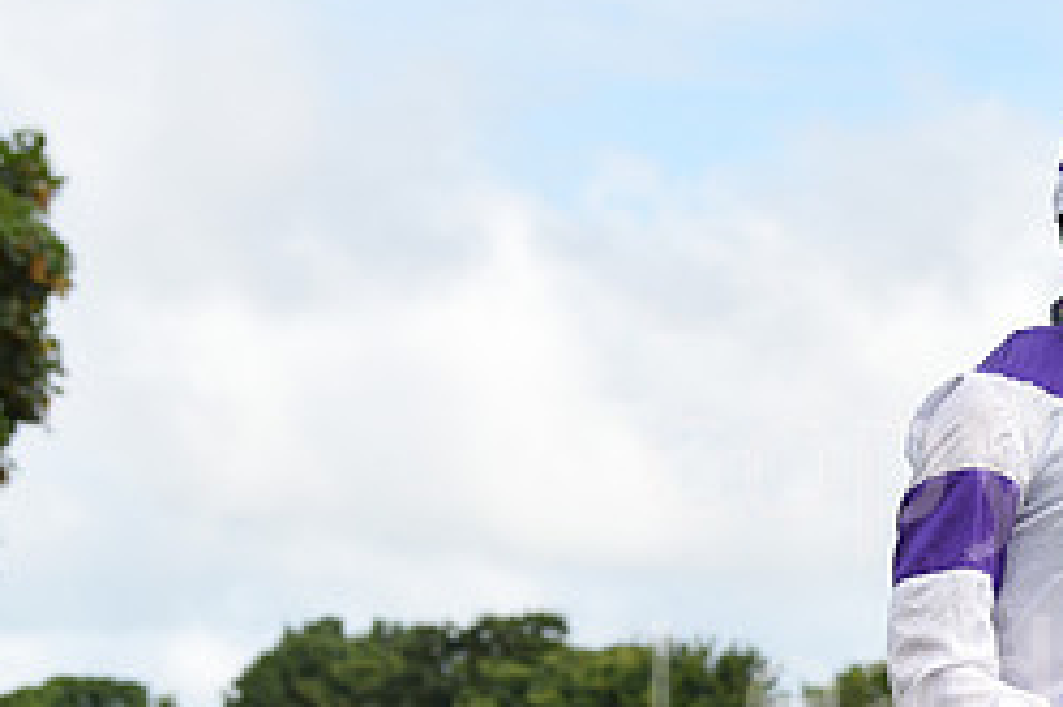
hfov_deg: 12.3
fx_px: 4839
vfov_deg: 8.3
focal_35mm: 164
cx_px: 1204
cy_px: 731
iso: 400
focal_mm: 70
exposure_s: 1/1250
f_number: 5.6
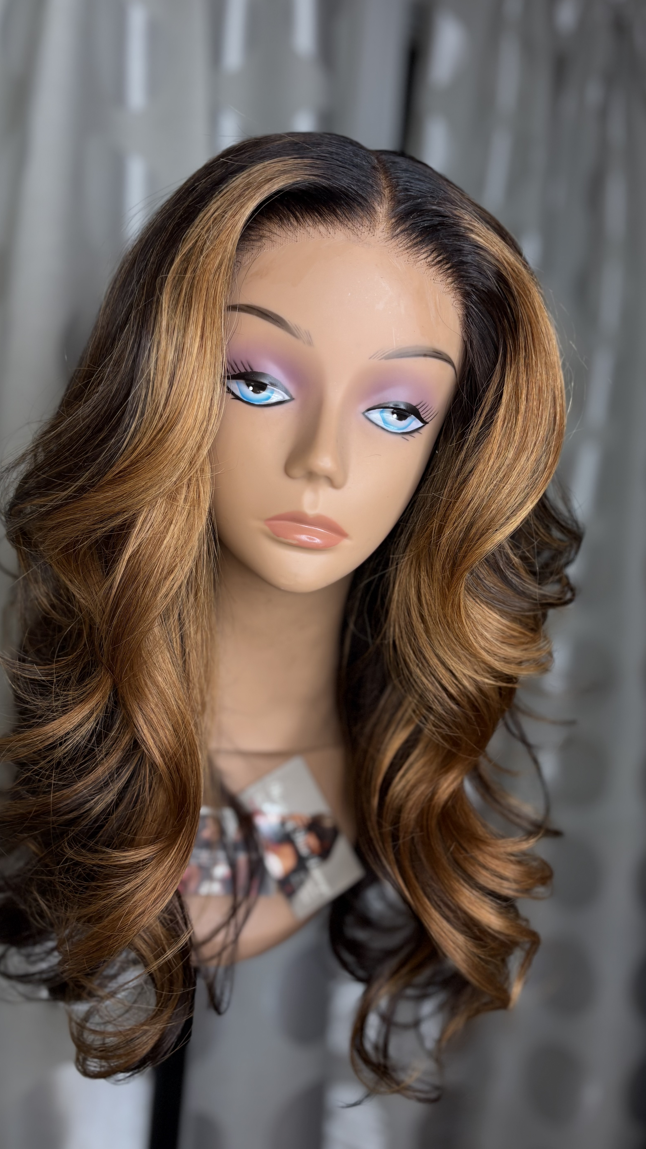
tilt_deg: +0.9
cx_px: 339
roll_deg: -4.5
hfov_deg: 40.2
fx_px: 883
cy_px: 580
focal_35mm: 29
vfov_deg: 66.1
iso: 50
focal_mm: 5.96
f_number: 1.6
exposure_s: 1/120
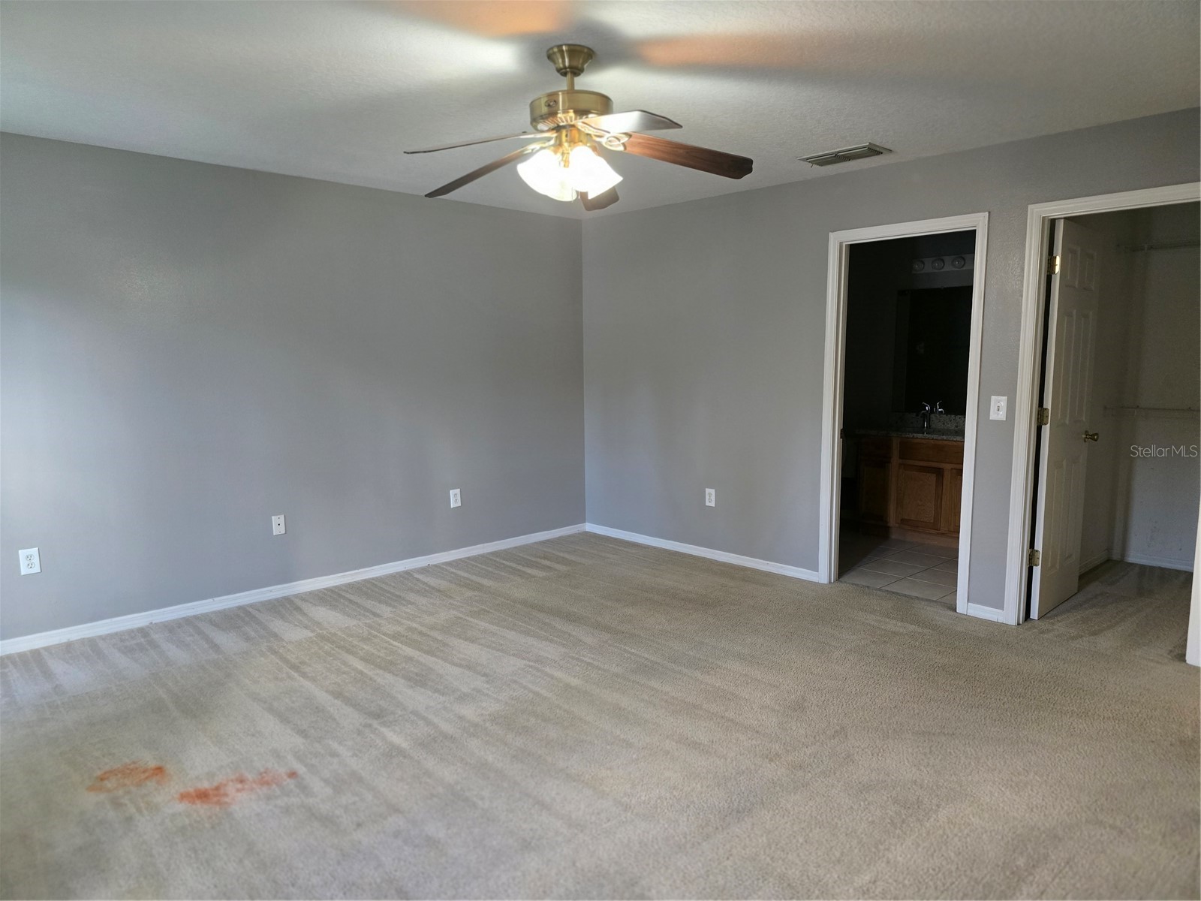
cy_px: 450
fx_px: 798
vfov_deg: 58.9
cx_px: 600
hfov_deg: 73.9
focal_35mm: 23
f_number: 1.7
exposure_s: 1/120
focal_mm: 6.3
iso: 1000
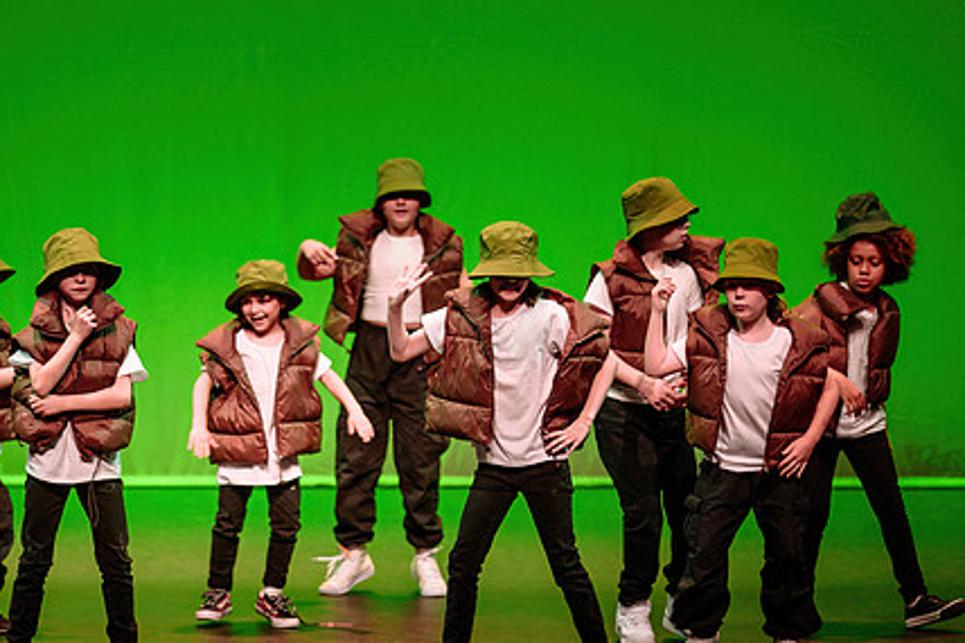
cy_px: 413
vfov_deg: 6.4
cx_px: 337
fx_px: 5787
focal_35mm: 216
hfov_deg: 9.5
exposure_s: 1/400
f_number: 2.8
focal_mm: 150
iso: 1250
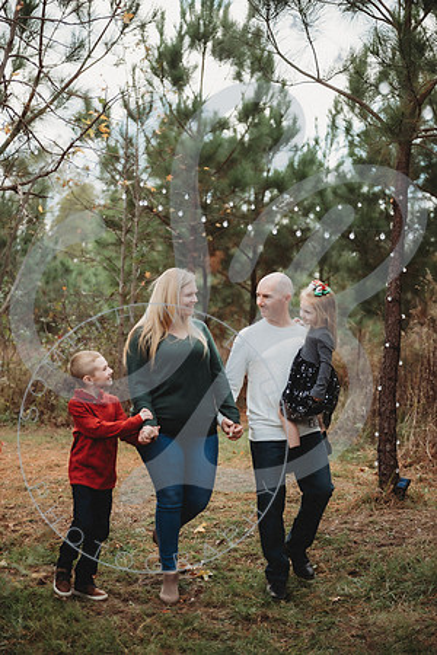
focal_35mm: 62
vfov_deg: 32.4
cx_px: 218
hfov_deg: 21.9
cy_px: 328
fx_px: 1129
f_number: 2.8
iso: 100
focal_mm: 62
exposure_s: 1/250
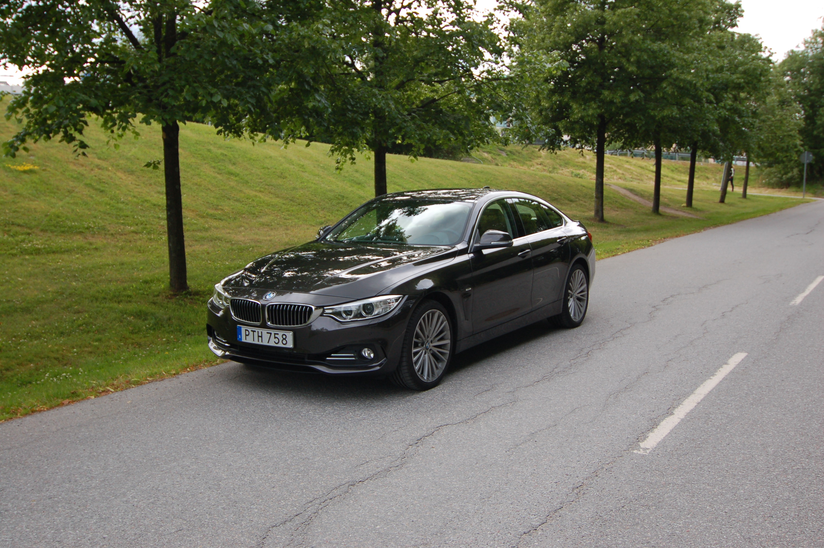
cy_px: 274
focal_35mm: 36
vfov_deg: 36.8
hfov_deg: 53.2
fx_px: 823
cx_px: 412
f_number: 4
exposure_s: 1/400
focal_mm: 24
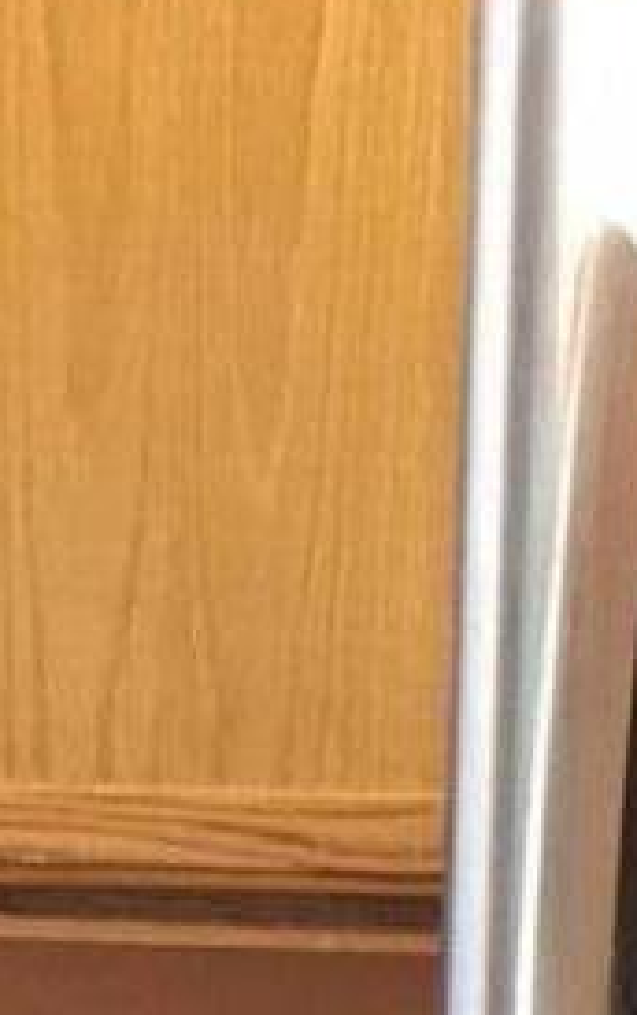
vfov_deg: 8.8
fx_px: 6202
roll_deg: -1.5
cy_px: 2111
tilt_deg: -17.7
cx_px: -211
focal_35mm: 224
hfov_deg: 5.8
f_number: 2.2
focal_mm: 4.15
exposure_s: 1/30
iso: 200
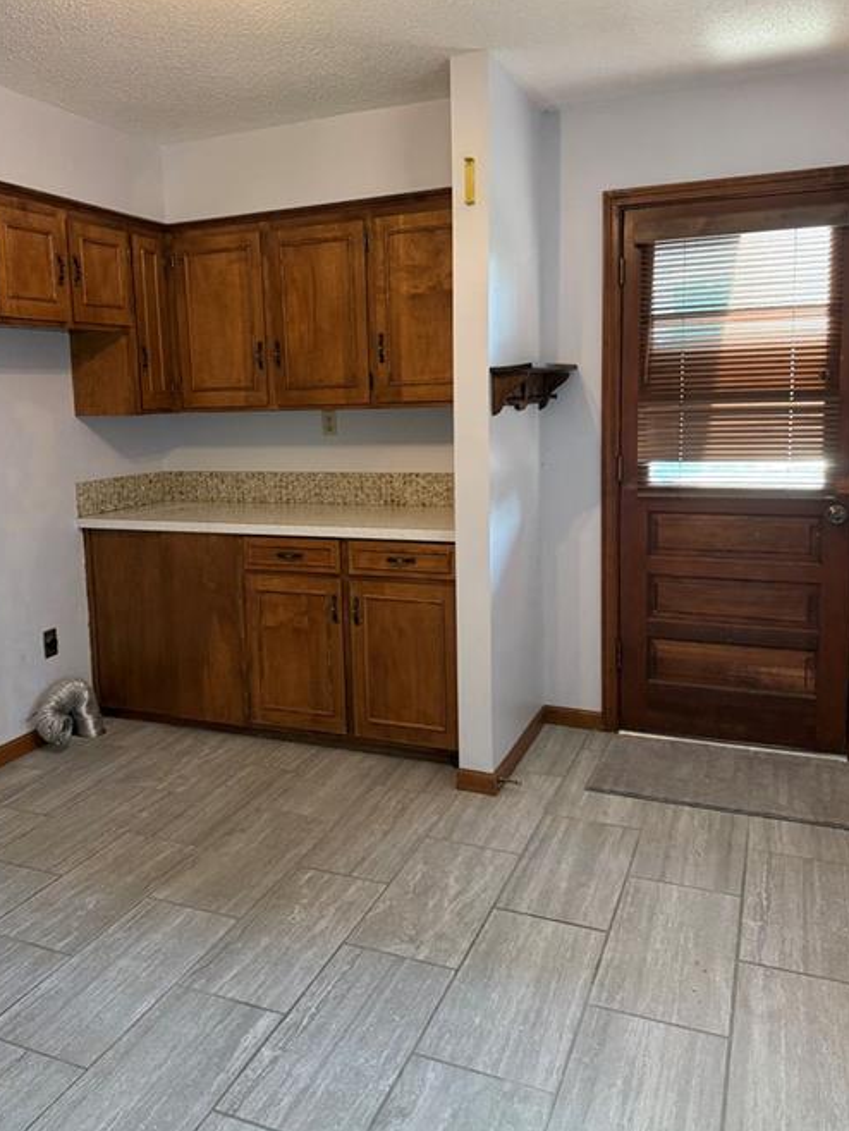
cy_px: 514
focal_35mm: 28
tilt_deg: -6.5
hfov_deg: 49.6
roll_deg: +2.0
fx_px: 915
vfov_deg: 63.3
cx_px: 363
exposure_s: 1/60
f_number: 1.78
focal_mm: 6.76
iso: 250
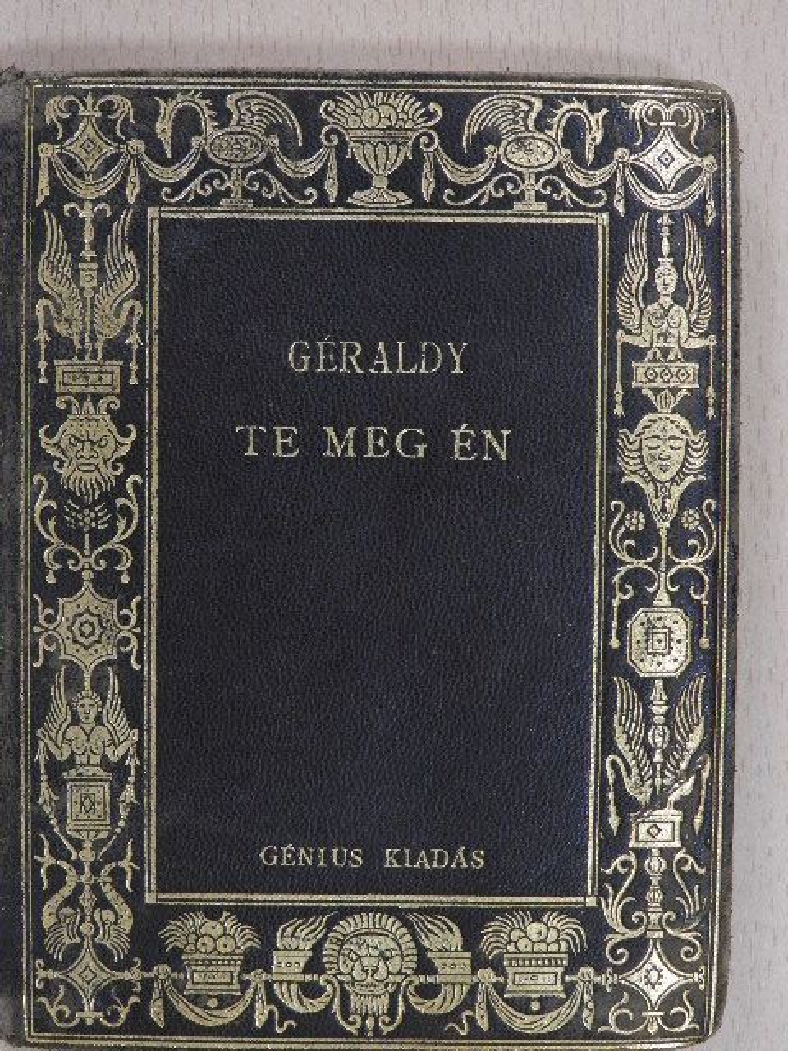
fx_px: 2125
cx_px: 394
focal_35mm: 70
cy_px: 526
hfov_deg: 21.0
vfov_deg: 27.8
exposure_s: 1/15
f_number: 5
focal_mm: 12.5
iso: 400
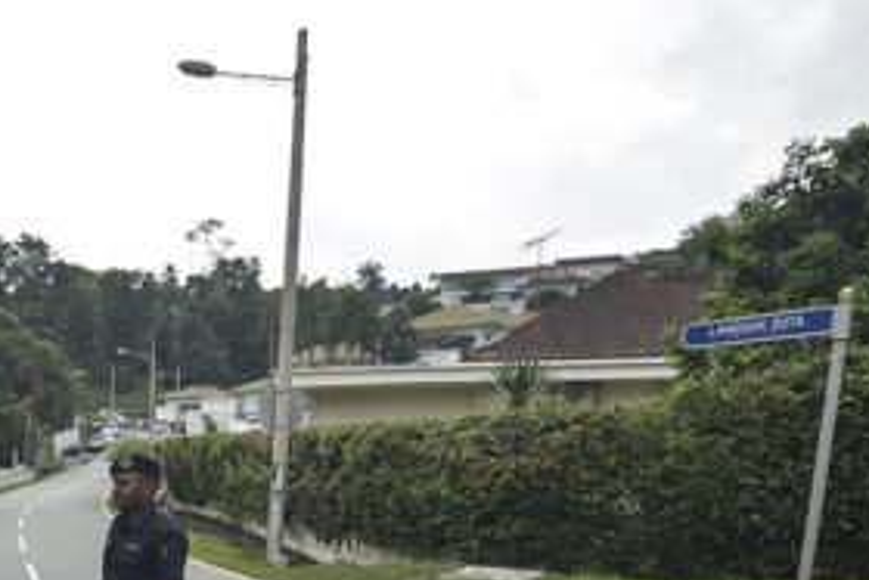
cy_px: 622
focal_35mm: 34
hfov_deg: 48.7
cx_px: 57
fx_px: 821
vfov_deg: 34.2
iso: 100
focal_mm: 14
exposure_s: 1/1250
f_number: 2.8
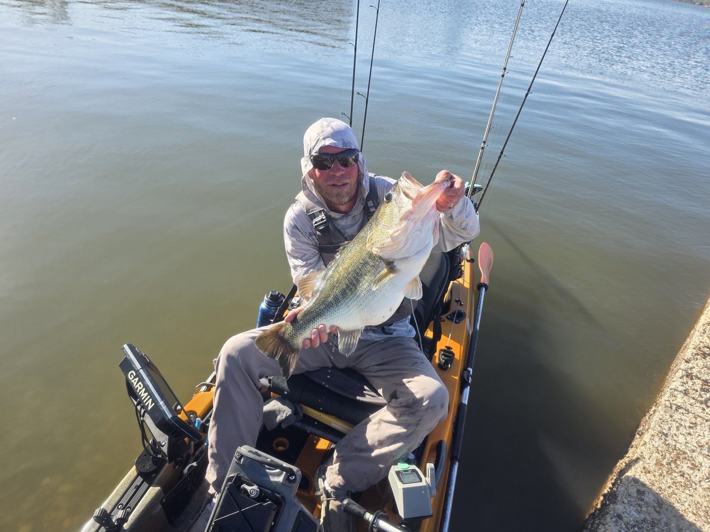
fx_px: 472
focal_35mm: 23
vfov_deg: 58.9
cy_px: 266
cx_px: 355
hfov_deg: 73.9
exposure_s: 1/1509
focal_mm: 6.3
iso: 80
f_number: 1.7
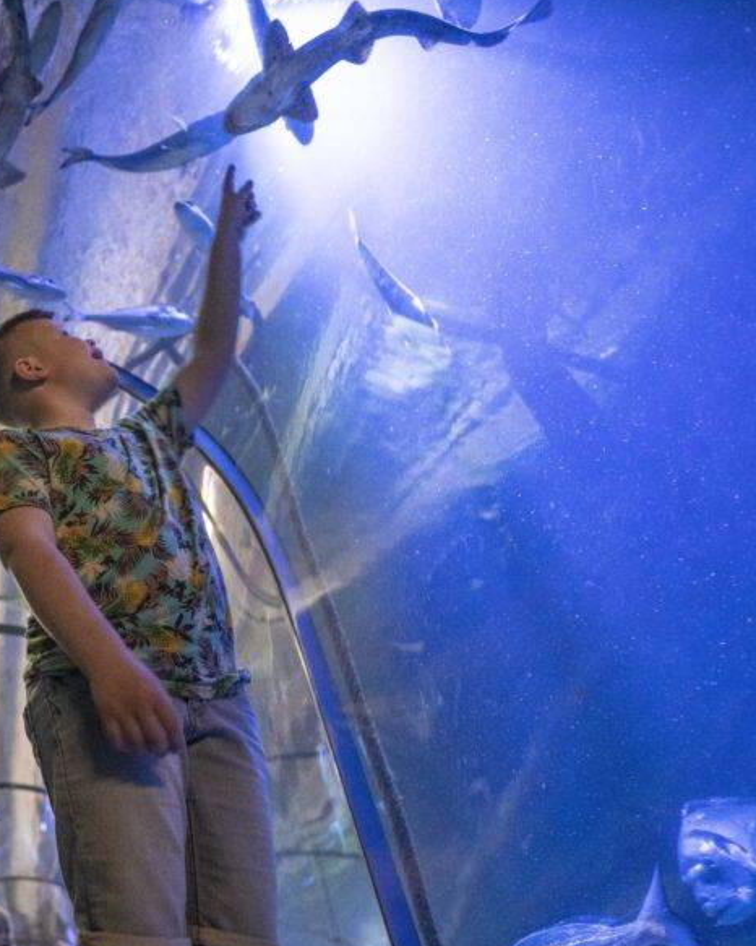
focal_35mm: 33
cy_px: 531
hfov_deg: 38.7
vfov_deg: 54.1
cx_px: -23
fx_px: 923
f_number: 1.8
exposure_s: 1/60
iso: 3200
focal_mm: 20
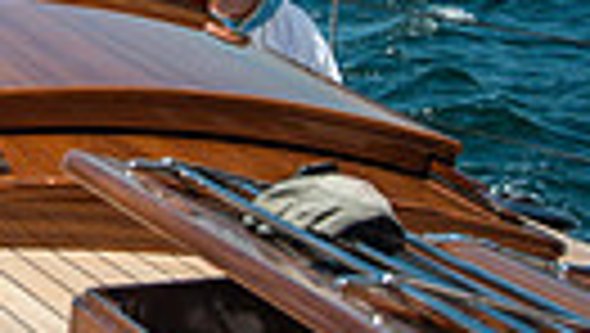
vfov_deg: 8.6
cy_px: -281
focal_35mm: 135
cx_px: -315
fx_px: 2114
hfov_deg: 14.7
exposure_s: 1/2000
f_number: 5.6
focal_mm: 28
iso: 250
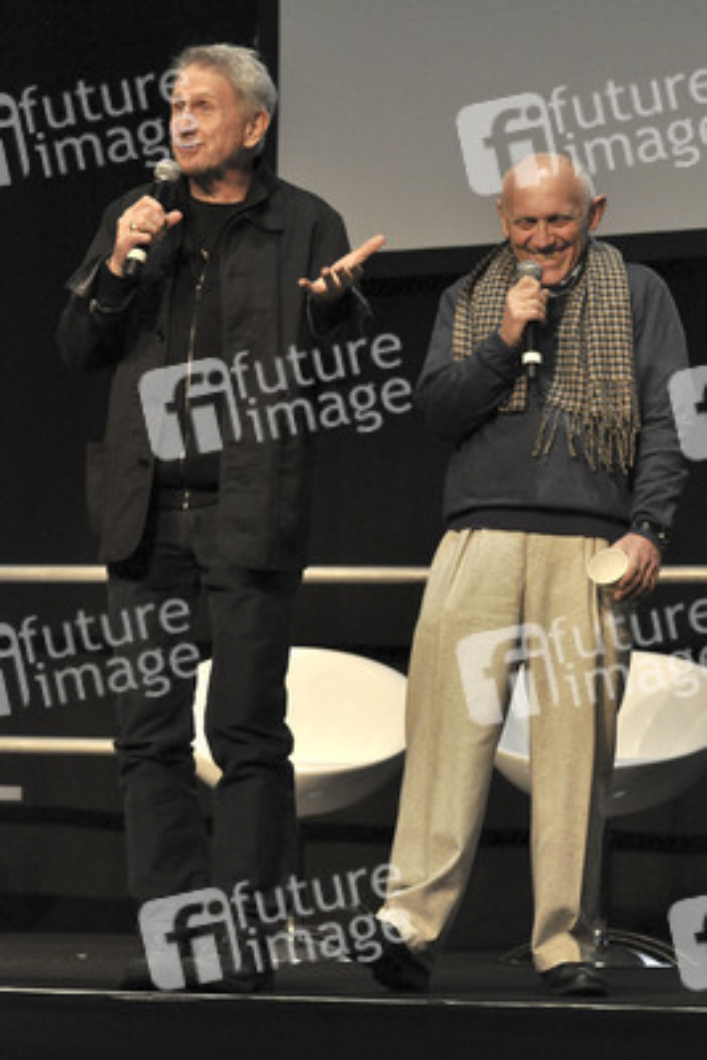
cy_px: 530
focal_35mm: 129
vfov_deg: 15.9
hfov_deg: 10.6
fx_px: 3797
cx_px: 354
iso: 2000
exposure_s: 1/125
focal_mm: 86
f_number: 5.6
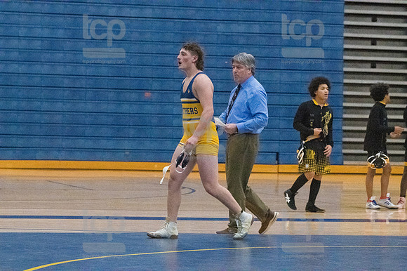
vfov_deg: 7.9
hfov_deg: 11.8
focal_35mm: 174
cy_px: 136
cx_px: 204
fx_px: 1966
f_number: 4.5
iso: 8000
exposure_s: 1/1250
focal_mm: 116
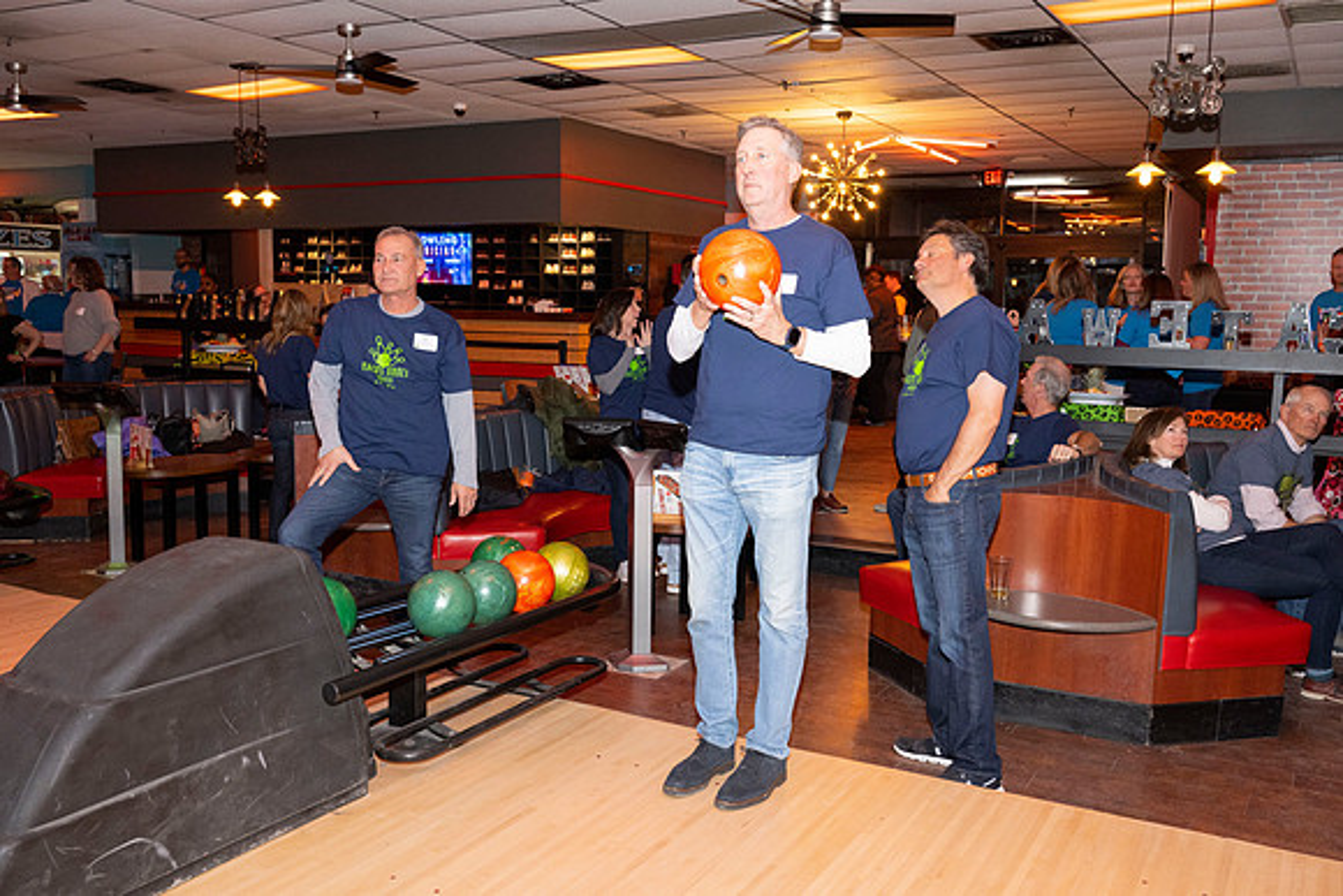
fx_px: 1194
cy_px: 448
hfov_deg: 58.7
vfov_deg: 41.1
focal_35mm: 32
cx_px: 672
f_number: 5.6
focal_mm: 32
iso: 2000
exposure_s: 1/100
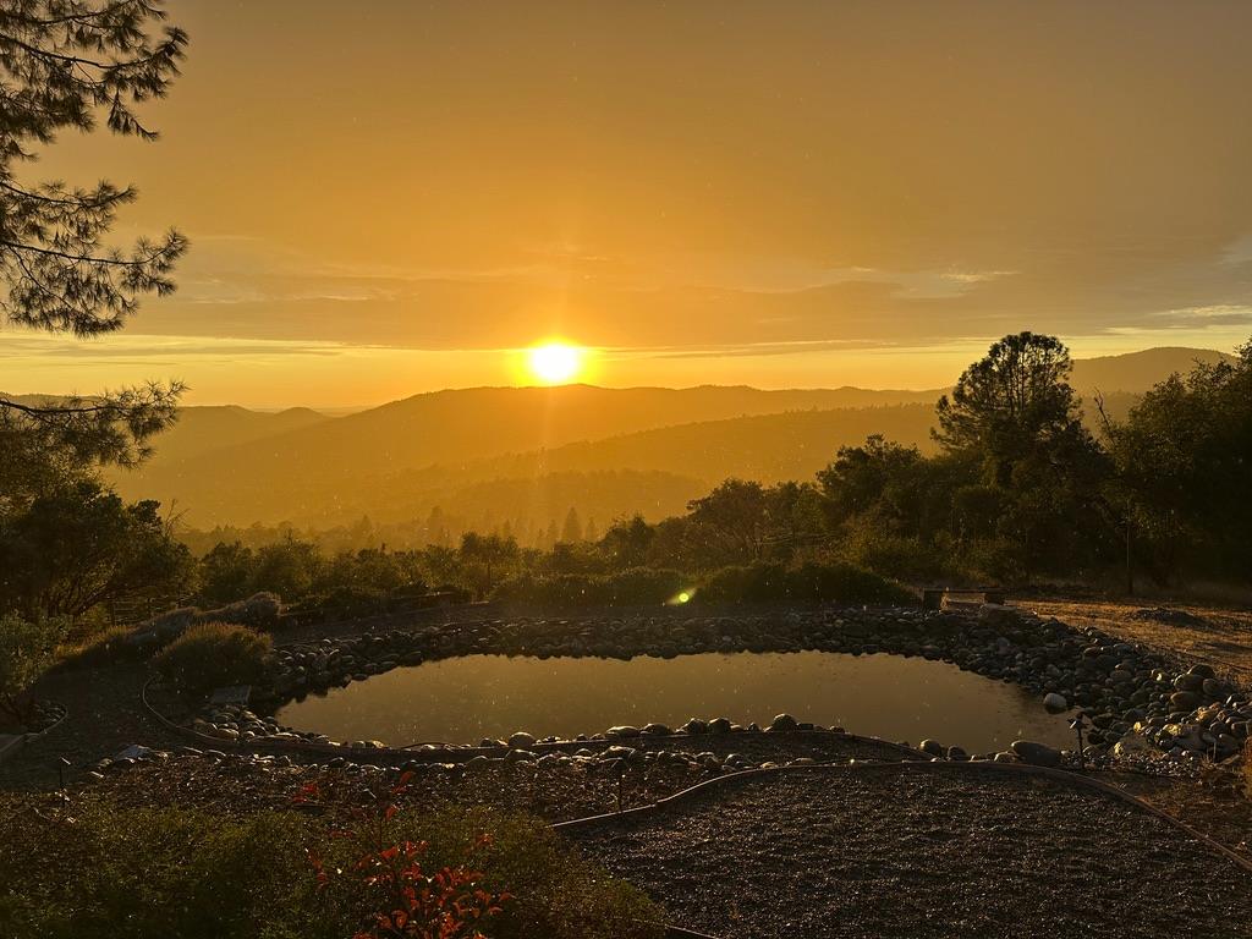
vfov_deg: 56.8
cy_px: 470
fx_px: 868
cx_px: 626
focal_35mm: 24
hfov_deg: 71.6
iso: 80
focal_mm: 6.86
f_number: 1.78
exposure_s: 1/971
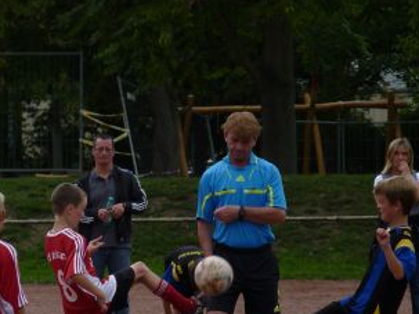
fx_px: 5566
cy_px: 241
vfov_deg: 3.2
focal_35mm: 460
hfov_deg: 4.3
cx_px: 185
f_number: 3.7
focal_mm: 51.5
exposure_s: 1/500
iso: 100
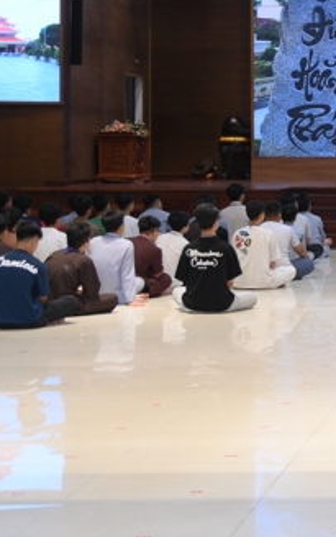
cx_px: 671
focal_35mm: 103
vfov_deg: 20.1
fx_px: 1509
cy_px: 180
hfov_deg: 11.5
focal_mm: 34
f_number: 4
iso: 1250
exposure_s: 1/80
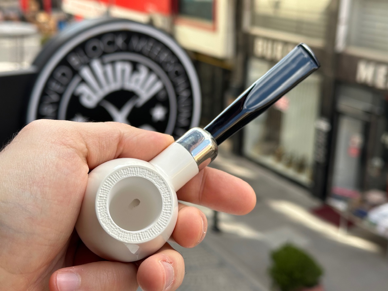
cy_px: 146
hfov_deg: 39.7
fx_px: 538
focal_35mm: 48
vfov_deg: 30.3
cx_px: 194
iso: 64
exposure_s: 1/850
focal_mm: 6.86
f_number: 1.78
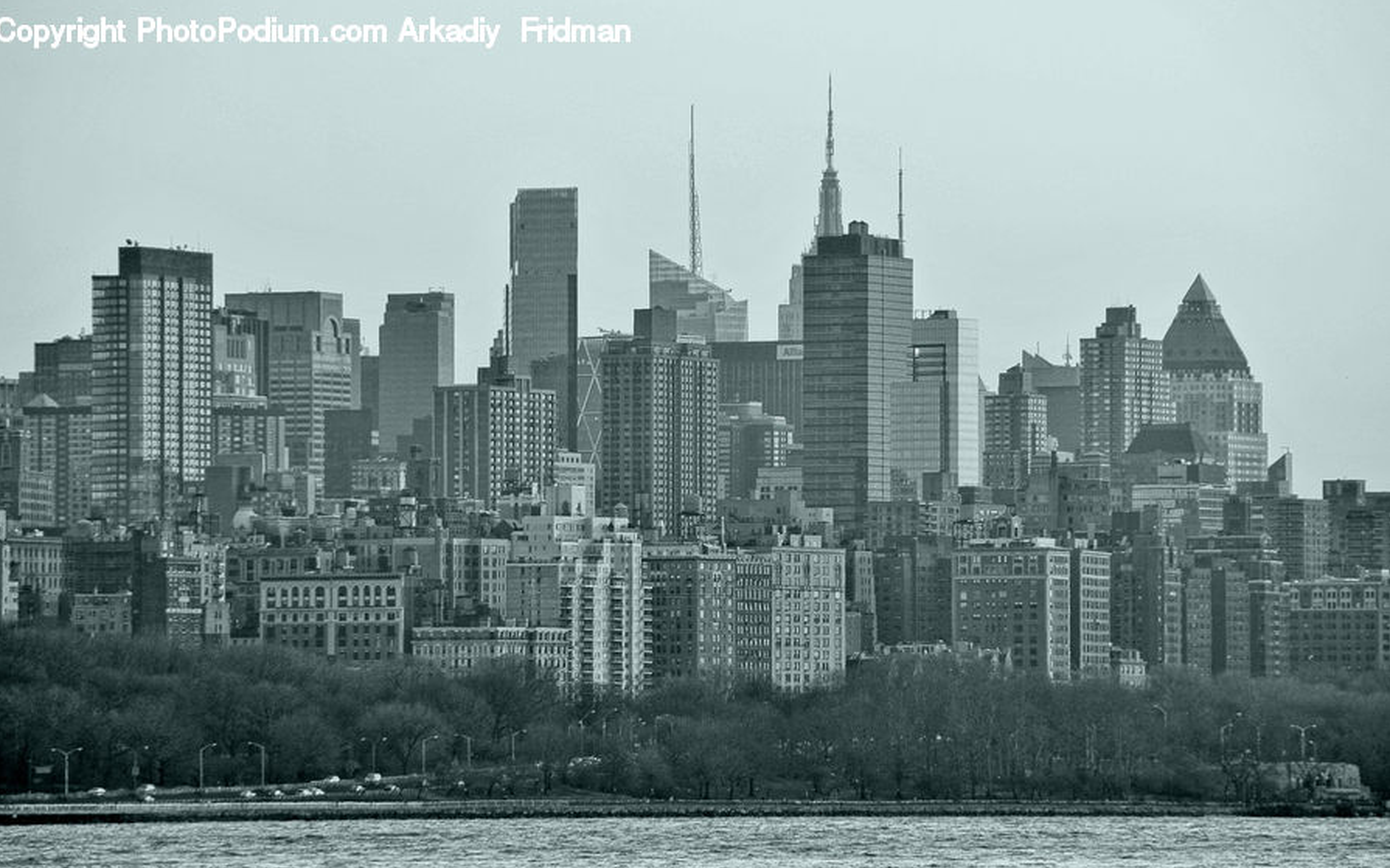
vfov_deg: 5.0
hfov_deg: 8.0
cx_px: 693
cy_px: 457
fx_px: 9885
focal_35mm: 261
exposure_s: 1/250
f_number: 7.1
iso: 200
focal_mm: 170
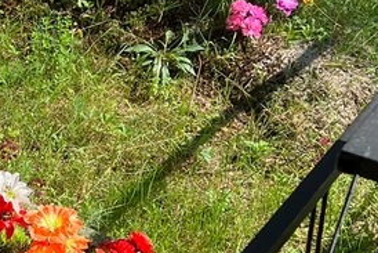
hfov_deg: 19.5
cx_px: -17
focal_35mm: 101
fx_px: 1061
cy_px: -7
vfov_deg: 13.4
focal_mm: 5.7
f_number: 1.5
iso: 50
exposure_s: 1/1468
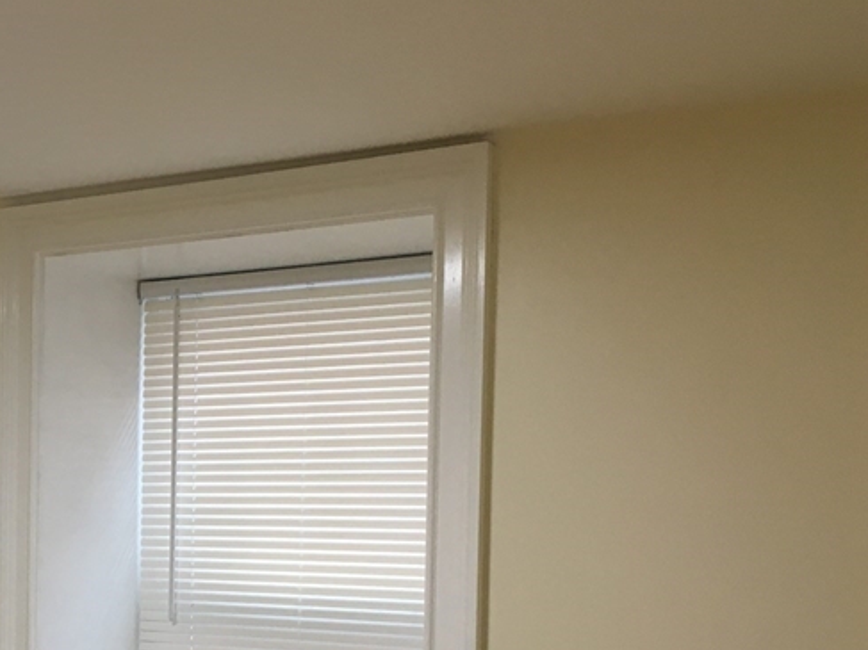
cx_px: 27
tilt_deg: -0.8
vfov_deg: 23.4
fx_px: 1529
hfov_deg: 29.8
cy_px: 581
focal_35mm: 61
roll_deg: -2.0
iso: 50
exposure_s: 1/30
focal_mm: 4.15
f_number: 2.2
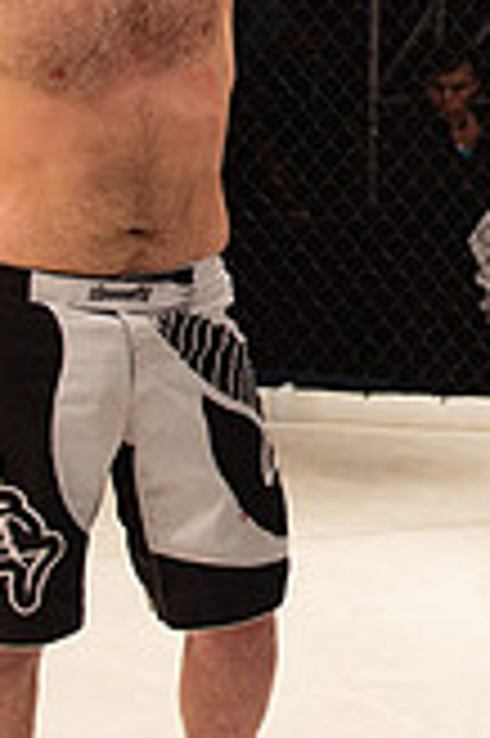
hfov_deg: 10.6
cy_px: -19
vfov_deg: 16.2
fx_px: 2537
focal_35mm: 124
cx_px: 735
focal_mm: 32
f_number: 4
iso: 1600
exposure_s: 1/500
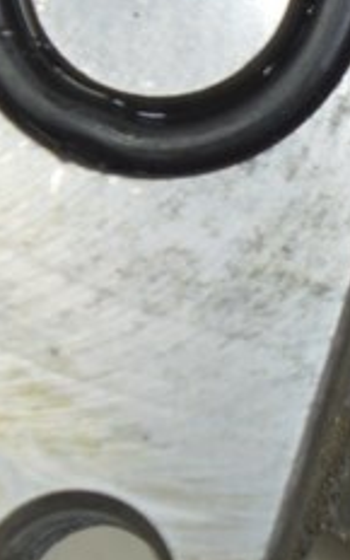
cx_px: 1036
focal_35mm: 371
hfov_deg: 3.5
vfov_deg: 5.6
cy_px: -35
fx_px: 5666
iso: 400
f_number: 5.6
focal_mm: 55
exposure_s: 1/20
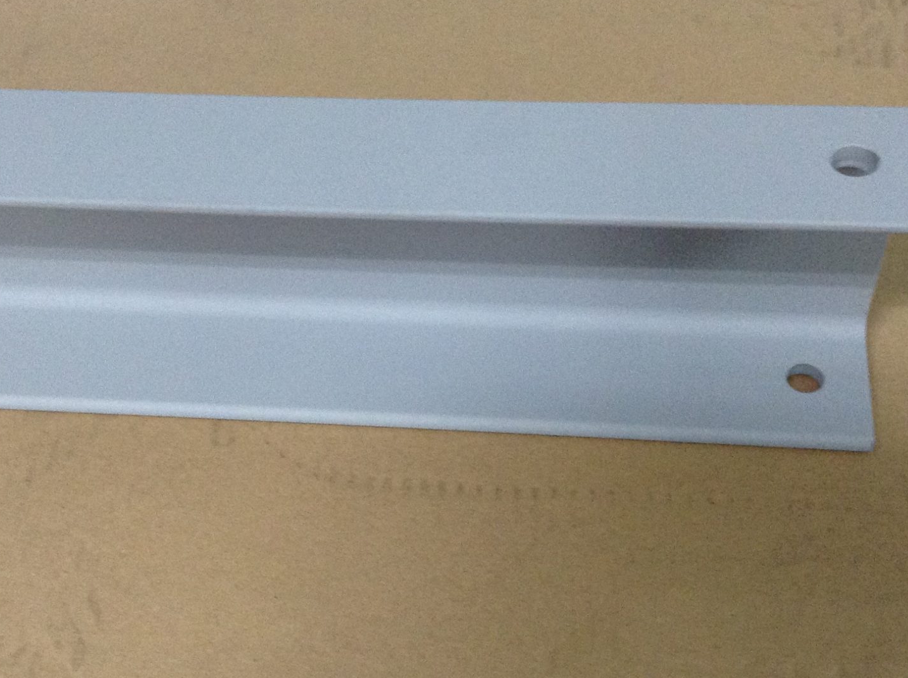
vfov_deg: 24.7
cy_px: 407
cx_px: 366
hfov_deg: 32.7
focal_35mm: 59
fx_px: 1545
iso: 160
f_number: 2.4
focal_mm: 3.3
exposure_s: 1/25
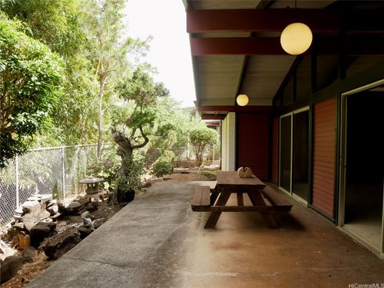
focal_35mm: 24
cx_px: 192
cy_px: 144
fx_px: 266
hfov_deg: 71.6
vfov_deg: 56.8
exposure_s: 1/200
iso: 200
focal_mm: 12
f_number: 4.5
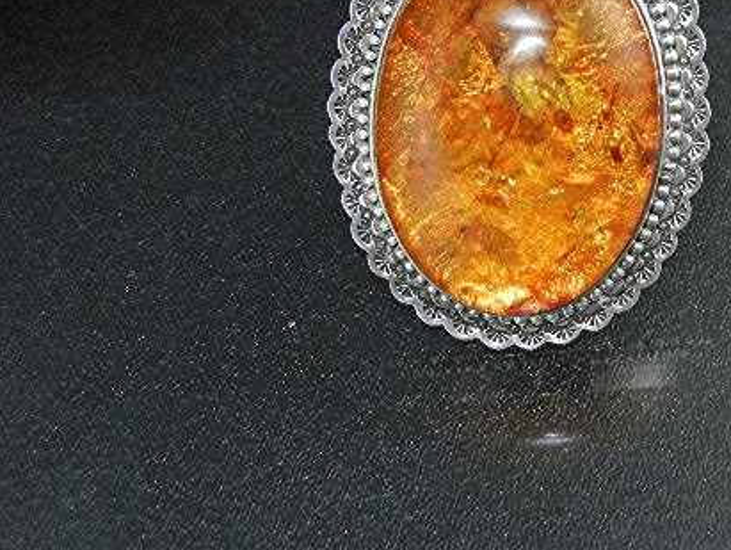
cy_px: 180
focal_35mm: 70
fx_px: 1480
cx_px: 537
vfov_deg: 21.0
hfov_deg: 27.4
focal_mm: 8.1
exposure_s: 1/30
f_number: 7.6
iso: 796
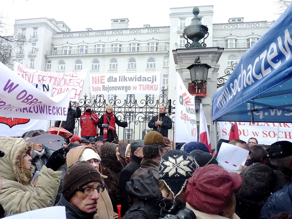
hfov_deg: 65.3
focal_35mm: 27
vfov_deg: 51.4
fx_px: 228
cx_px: 146
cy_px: 110
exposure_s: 1/500
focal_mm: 4.8
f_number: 2.8
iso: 320
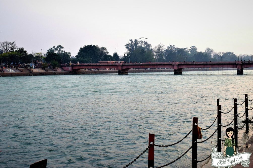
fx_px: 376
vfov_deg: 25.3
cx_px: 125
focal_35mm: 54
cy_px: 84
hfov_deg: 37.2
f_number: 10
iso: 1000
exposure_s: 1/400
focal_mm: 35
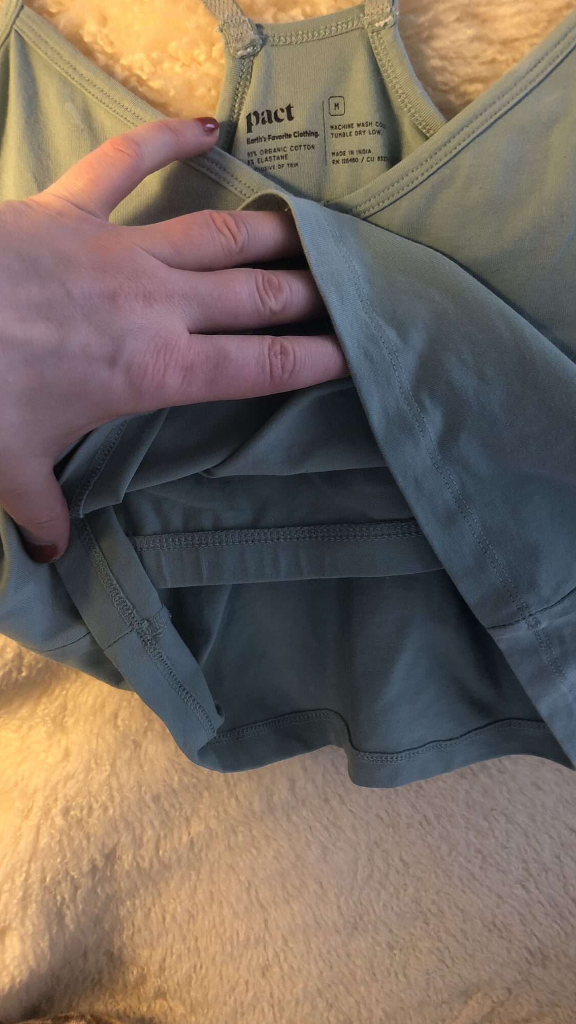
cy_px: 508
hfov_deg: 37.7
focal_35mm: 31
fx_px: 841
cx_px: 238
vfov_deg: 62.6
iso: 50
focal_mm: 3.99
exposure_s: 1/15
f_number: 1.8
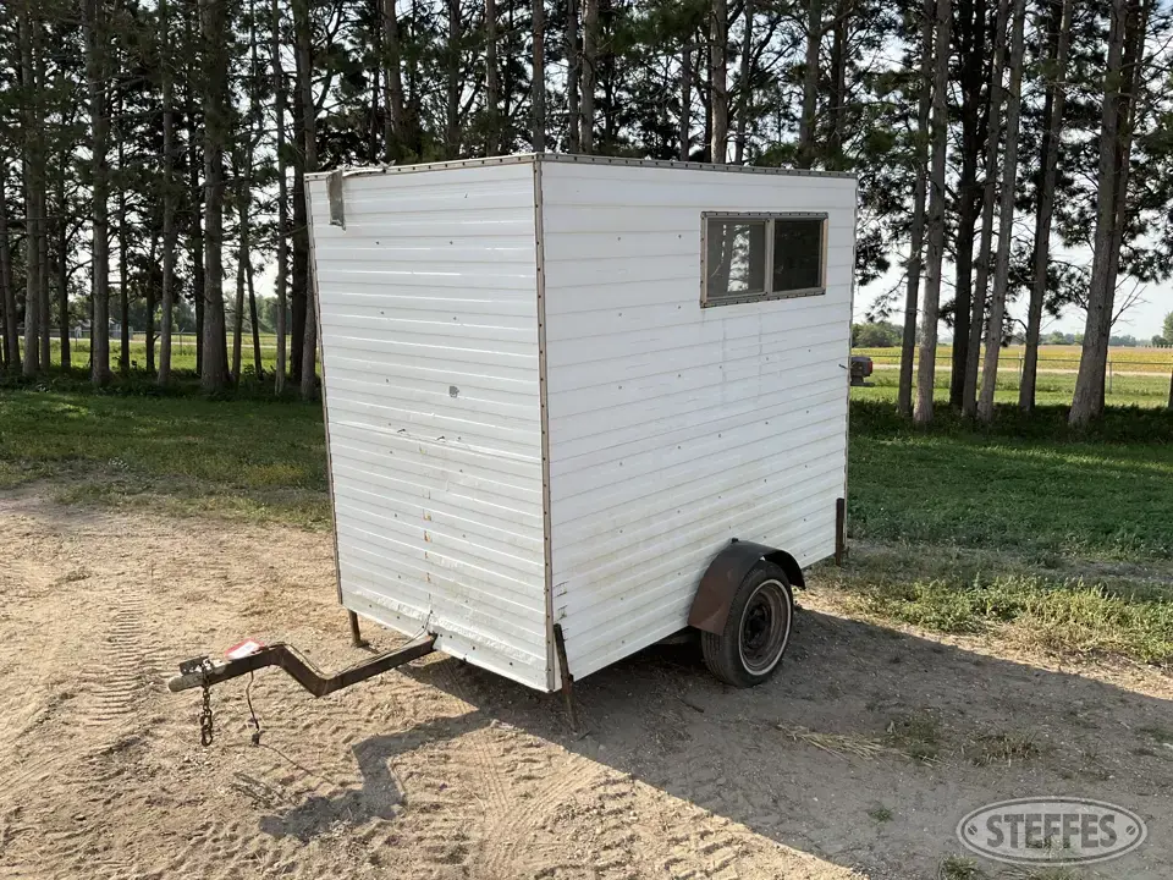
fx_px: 983
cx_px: 586
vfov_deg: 48.2
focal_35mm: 29
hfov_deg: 61.7
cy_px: 440
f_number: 1.8
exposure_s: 1/1221
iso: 25
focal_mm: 3
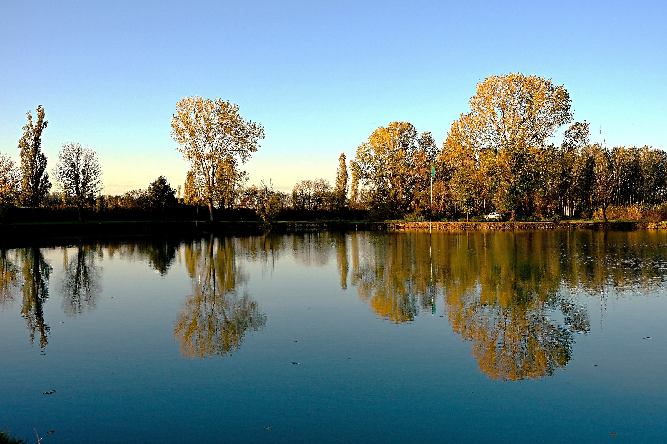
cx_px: 334
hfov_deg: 54.4
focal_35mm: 35
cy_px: 222
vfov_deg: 37.9
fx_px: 648
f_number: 6.4
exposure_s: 1/1300
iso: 1250
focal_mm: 23.3
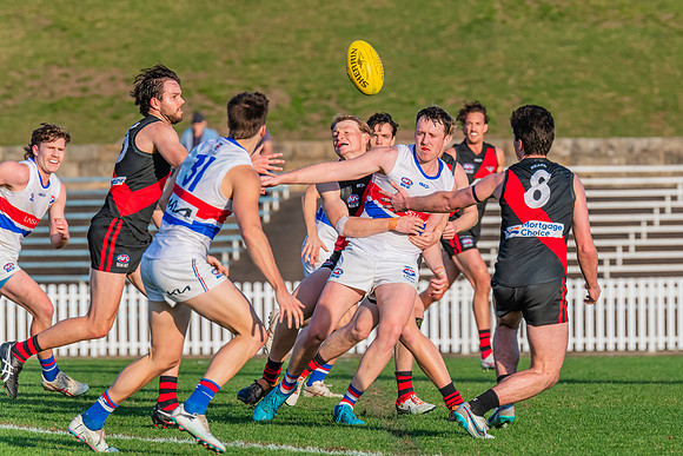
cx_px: 428
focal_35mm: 528
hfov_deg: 3.9
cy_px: 170
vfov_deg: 2.6
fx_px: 10027
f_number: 10
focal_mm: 420
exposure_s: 1/1250
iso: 800
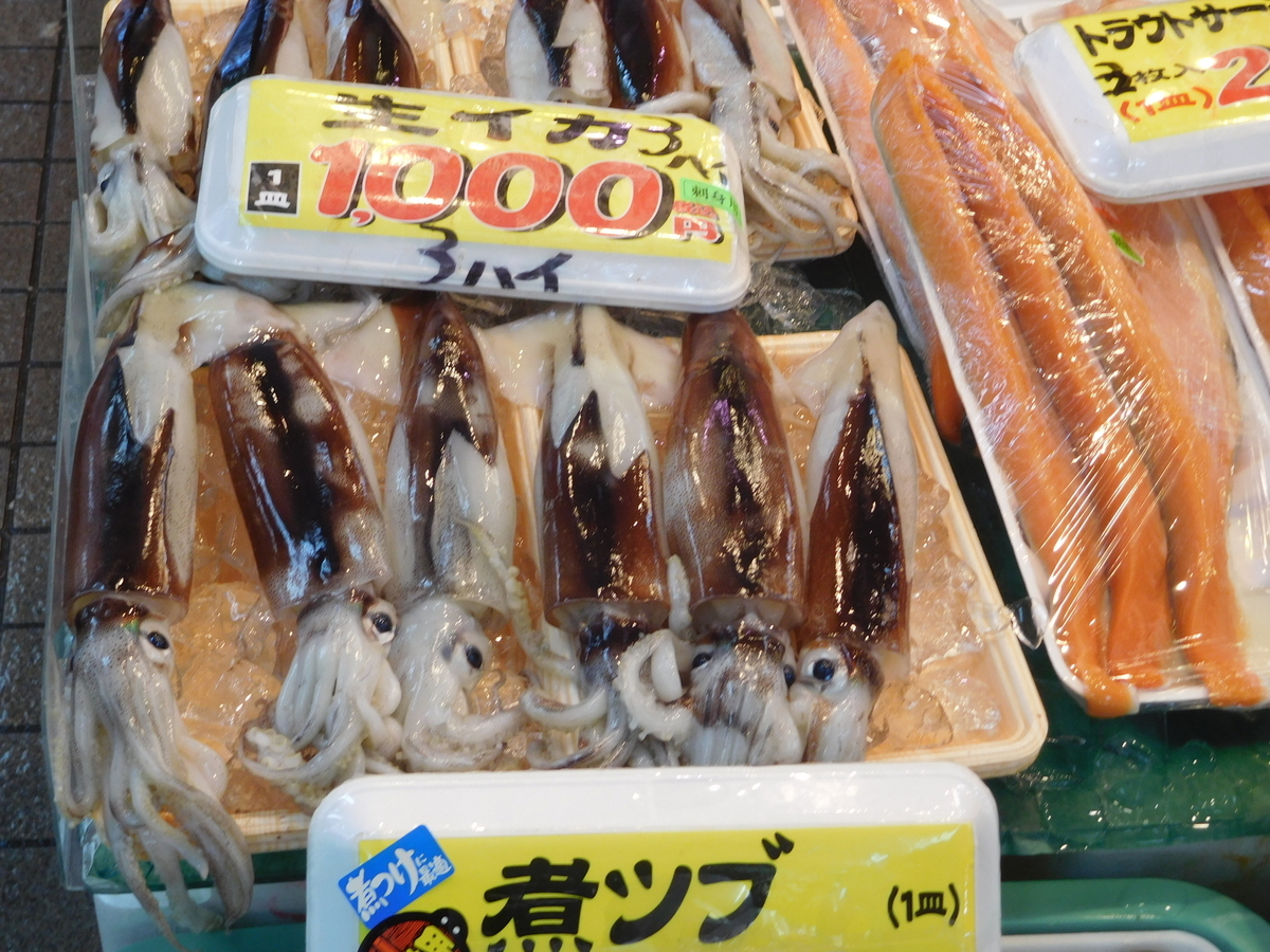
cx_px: 635
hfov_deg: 34.9
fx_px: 2018
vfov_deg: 26.6
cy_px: 476
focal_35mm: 55
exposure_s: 1/30
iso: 200
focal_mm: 9.8
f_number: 4.2
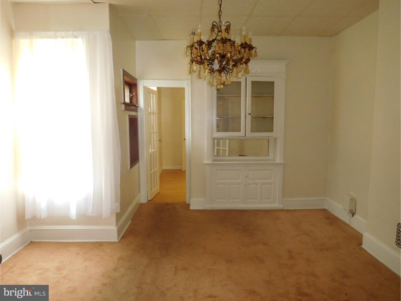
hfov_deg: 69.4
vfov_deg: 54.9
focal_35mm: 25
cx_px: 200
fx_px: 290
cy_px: 150
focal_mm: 4.5
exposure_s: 1/10
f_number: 3.4
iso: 400
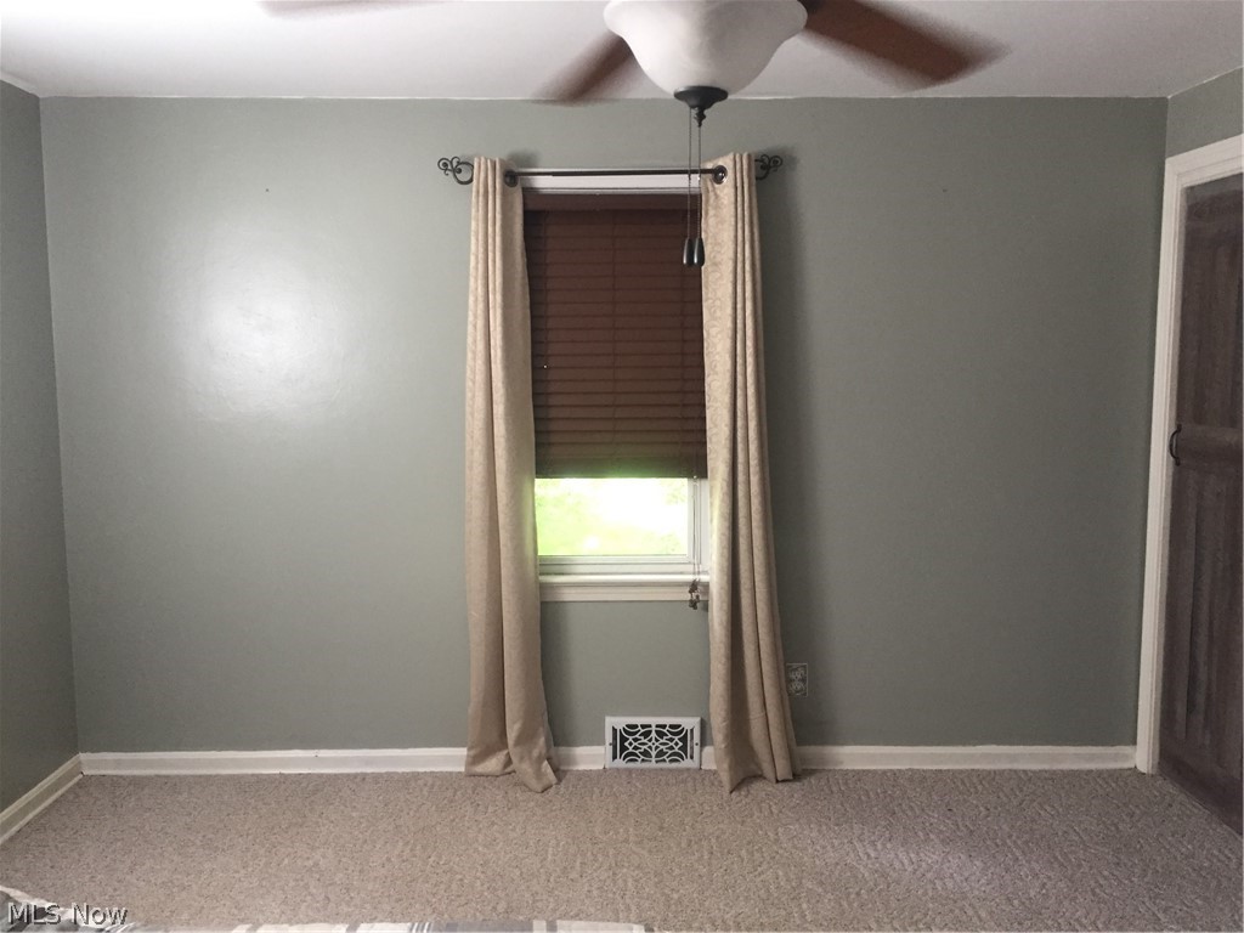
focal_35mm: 29
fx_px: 1042
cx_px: 622
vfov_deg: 48.2
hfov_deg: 61.7
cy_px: 466
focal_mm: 4.15
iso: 160
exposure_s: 1/30
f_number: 2.2
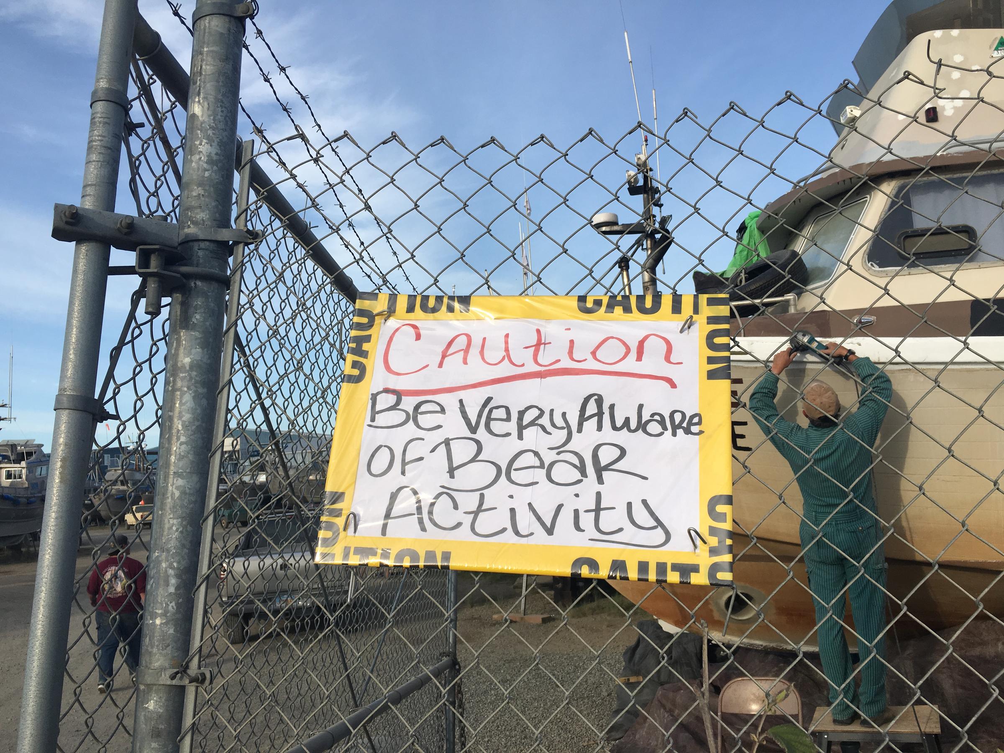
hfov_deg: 61.7
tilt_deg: +7.0
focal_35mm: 29
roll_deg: +4.8
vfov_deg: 48.2
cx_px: 502
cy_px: 376
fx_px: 841
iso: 25
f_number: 2.2
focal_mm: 4.15
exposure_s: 1/1183
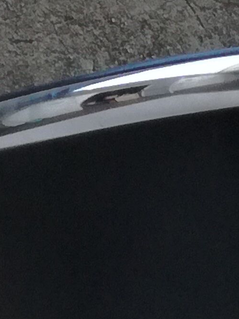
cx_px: 527
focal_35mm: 168
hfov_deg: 8.3
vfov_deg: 10.2
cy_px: 768
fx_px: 1548
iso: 80
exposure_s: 1/120
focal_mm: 3.79
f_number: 2
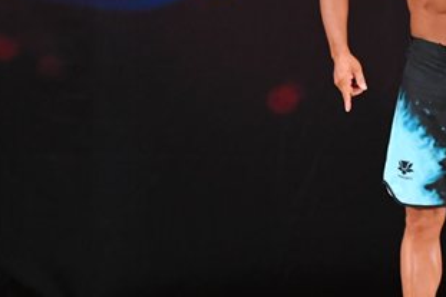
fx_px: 7404
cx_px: 523
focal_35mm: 598
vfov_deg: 2.3
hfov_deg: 3.4
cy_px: 82
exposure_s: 1/400
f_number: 5.6
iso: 3200
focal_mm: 160
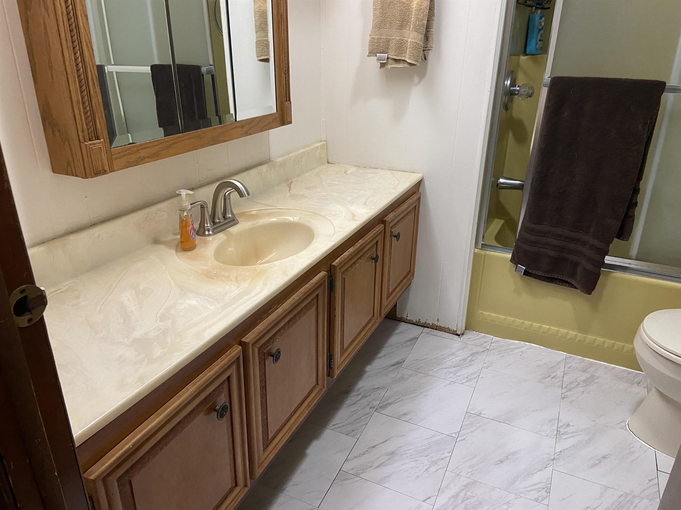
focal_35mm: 26
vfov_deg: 53.1
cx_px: 340
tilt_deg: -23.7
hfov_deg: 67.3
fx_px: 511
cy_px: 255
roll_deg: -0.4
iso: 250
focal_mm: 4.25
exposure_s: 1/60
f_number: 1.8
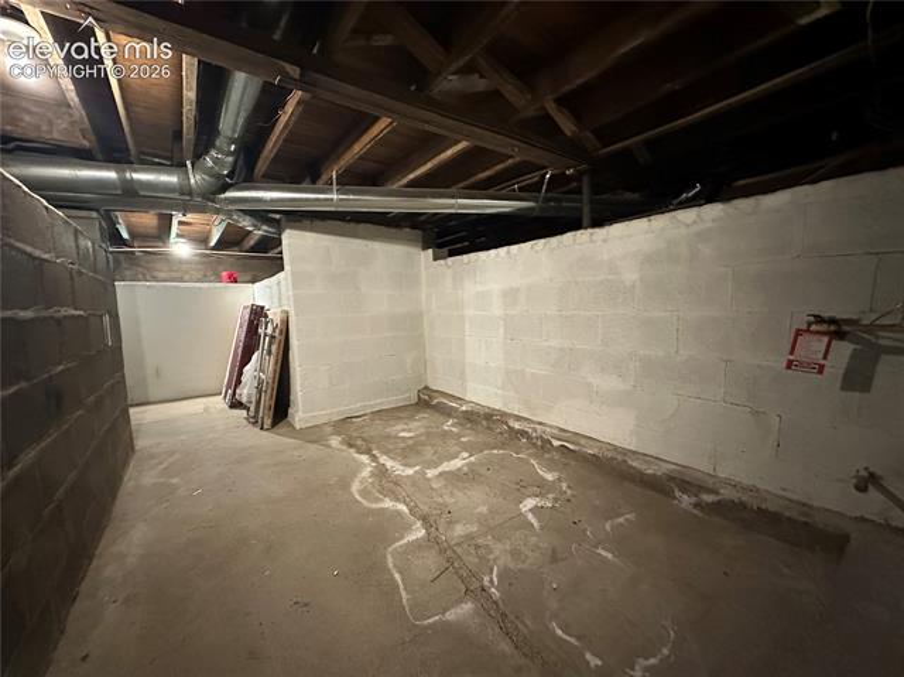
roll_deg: +2.5
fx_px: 365
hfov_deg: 102.1
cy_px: 338
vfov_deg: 85.6
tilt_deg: -5.5
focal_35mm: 14
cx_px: 452
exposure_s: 1/40
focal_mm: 2.22
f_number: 2.2
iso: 1000
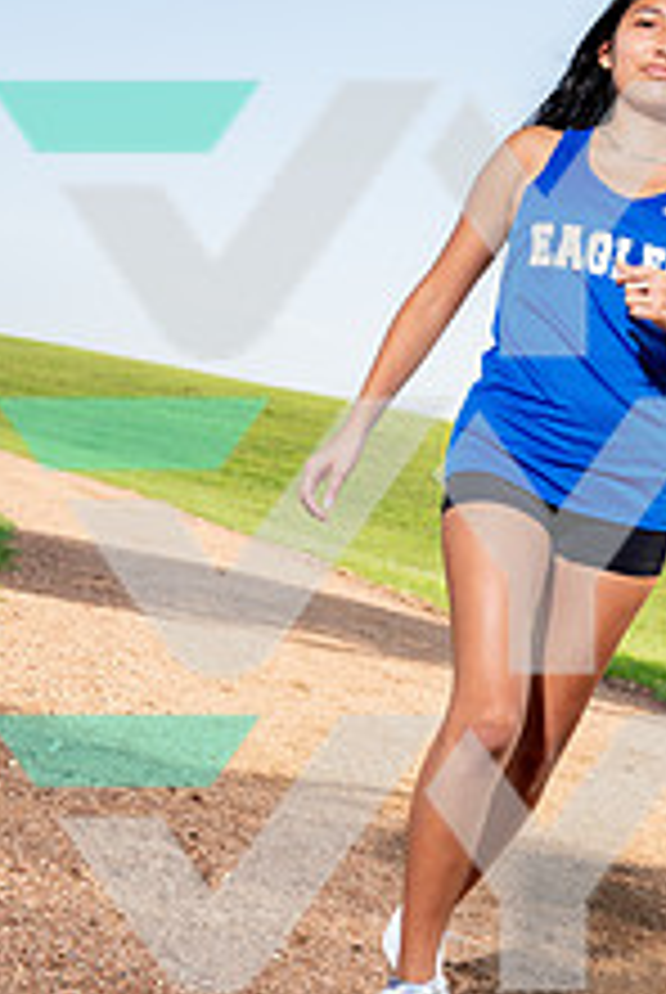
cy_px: 540
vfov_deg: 32.8
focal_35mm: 61
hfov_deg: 21.6
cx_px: 662
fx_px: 1687
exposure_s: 1/250
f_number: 4
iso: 100
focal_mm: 30
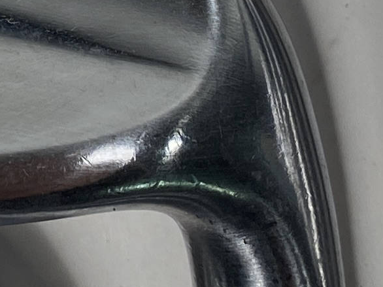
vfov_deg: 8.0
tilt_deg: -80.8
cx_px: -121
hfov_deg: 10.8
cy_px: -233
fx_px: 1980
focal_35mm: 179
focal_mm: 4.25
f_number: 1.8
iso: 32
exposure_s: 1/333
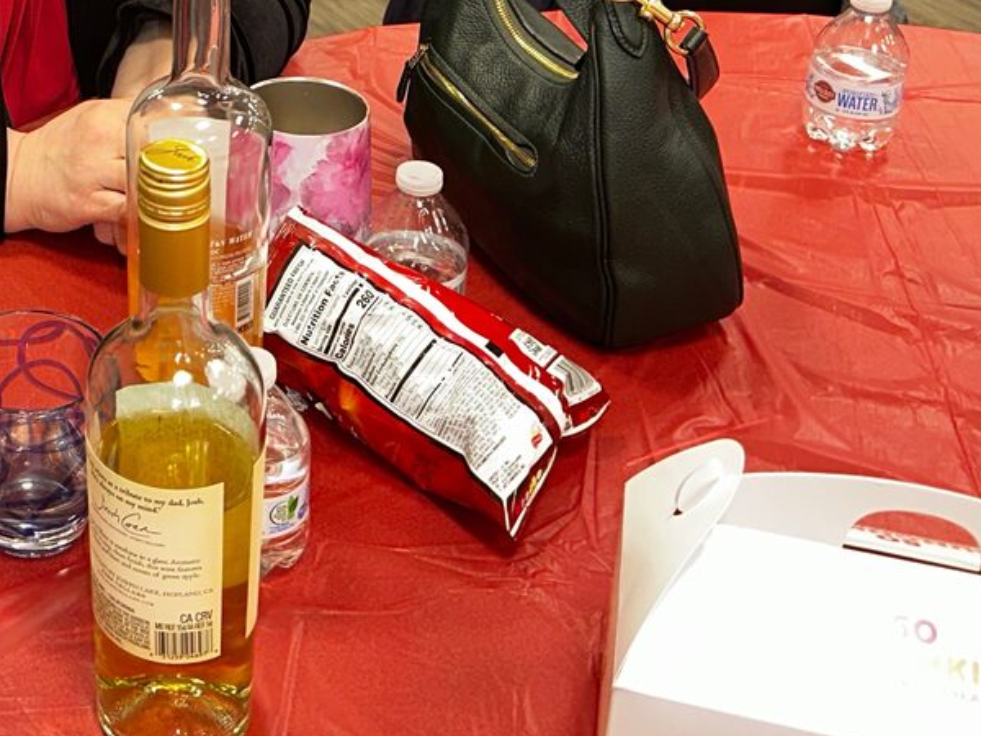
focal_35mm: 64
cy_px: -43
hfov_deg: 28.2
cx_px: -25
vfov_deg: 21.9
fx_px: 1814
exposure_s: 1/40
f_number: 1.78
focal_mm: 6.86
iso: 100
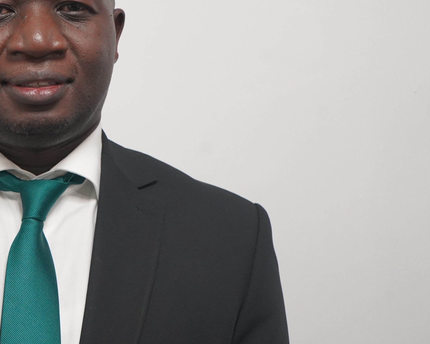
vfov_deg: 13.9
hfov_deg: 17.0
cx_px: 21
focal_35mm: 111
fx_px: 1413
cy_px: 130
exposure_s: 1/160
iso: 4000
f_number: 5
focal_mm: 59
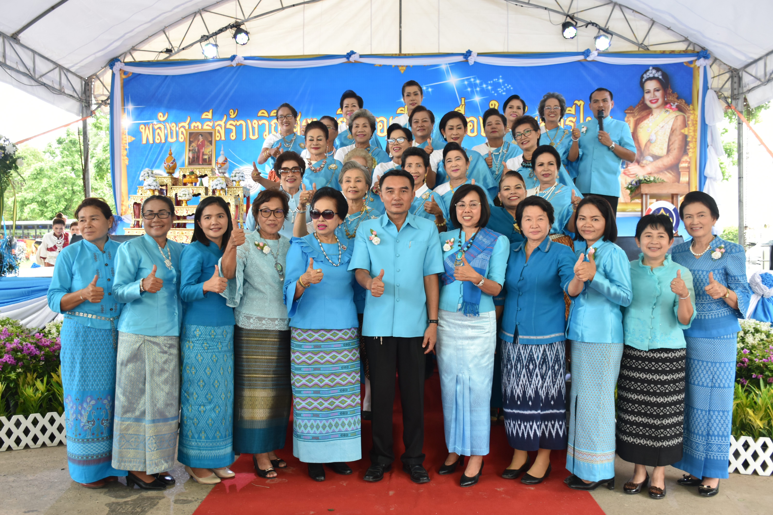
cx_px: 386
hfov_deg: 57.2
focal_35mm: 33
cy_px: 258
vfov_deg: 40.0
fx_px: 709
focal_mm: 22
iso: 400
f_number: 4.5
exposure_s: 1/80
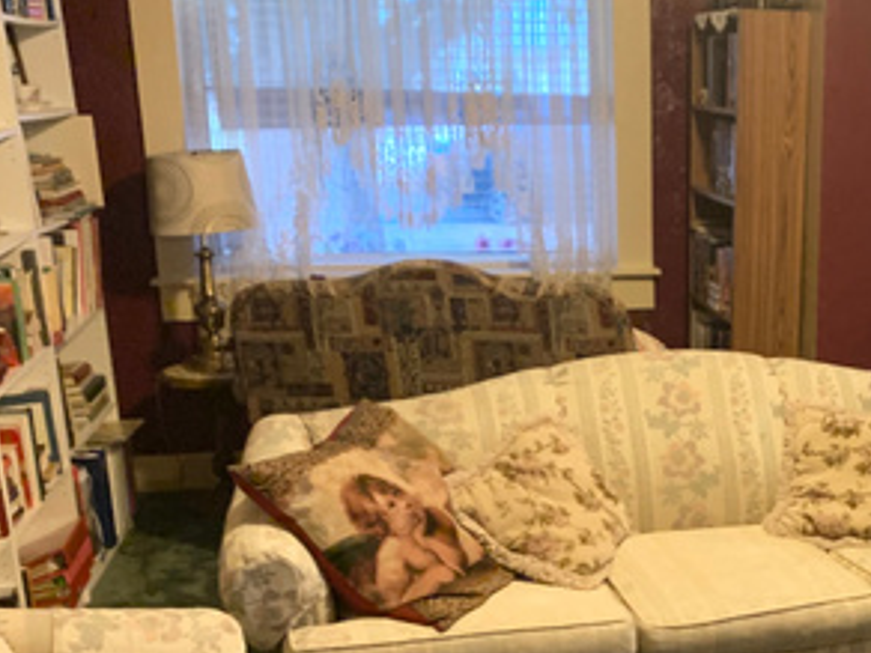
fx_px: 1434
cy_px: 546
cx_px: 761
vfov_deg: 25.1
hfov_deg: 32.3
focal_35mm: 57
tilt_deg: -17.3
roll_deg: -1.8
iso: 400
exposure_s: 1/40
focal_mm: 4.25
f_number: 1.8
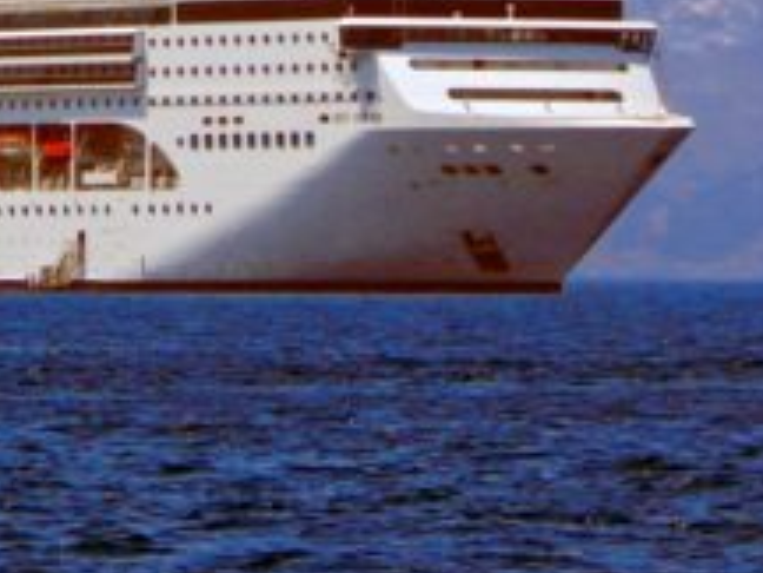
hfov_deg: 3.8
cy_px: -14
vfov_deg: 2.9
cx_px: -11
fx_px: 11462
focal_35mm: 520
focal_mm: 41.7
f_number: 5.6
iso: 125
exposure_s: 1/1000
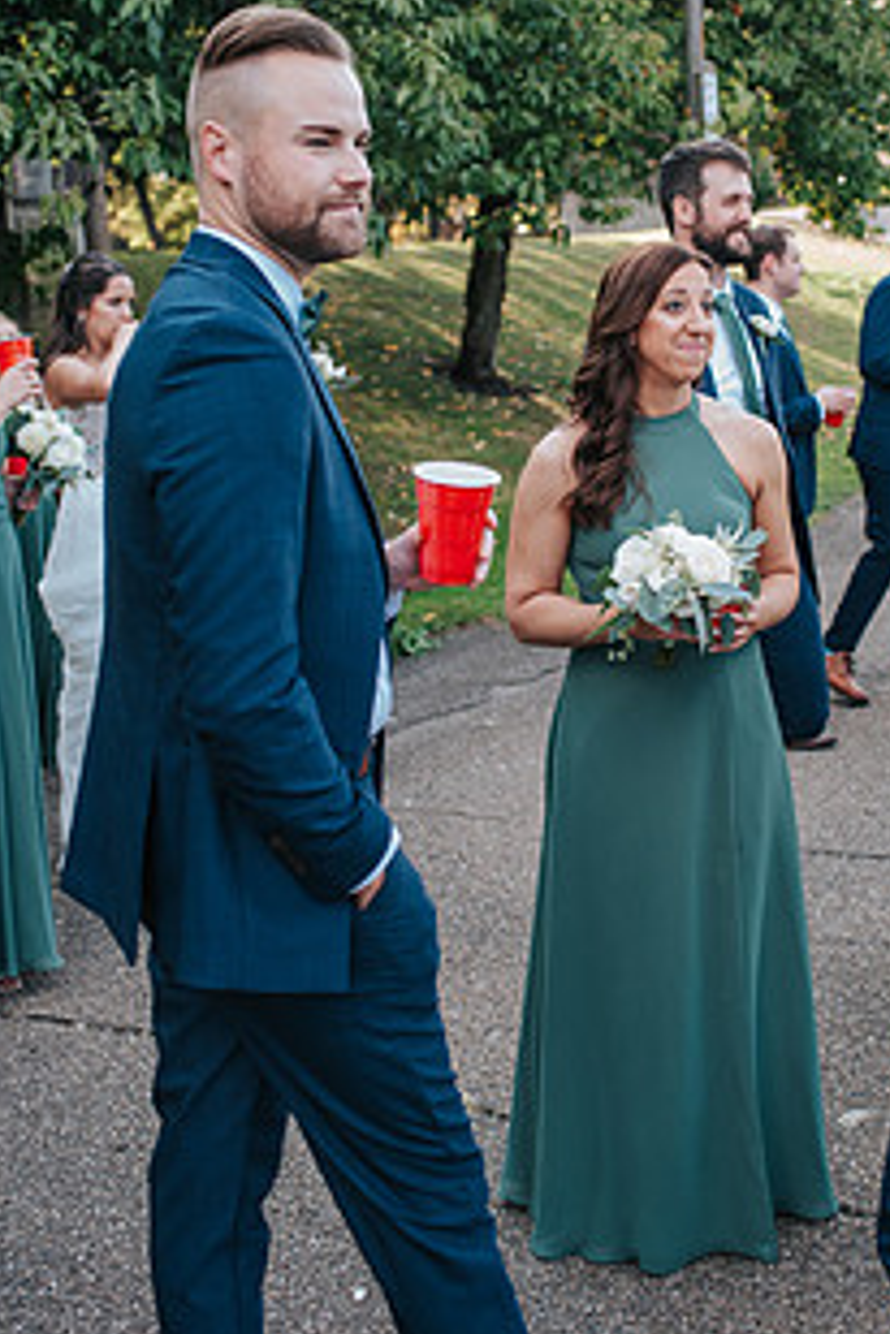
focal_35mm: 51
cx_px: 631
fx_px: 1891
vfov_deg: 38.6
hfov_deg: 26.3
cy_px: 475
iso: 900
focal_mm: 35
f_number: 3.2
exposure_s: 1/800
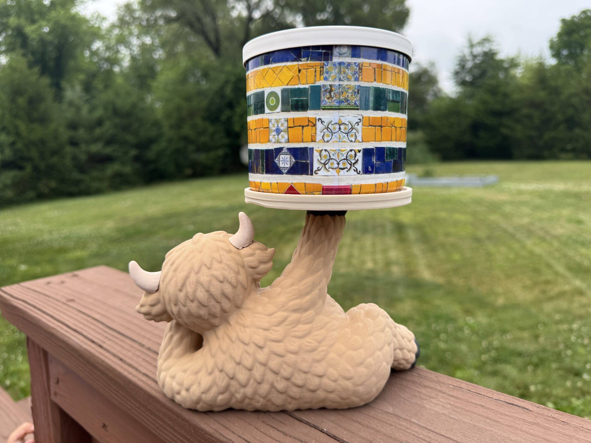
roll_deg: +1.7
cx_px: 296
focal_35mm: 24
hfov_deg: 71.6
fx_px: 410
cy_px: 222
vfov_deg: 56.8
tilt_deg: -8.8
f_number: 1.78
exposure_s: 1/309
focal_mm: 6.76
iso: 80
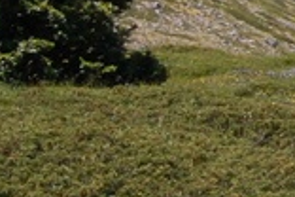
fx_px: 1278
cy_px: -133
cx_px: 660
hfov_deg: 11.4
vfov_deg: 8.5
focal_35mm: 156
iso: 1600
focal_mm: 18
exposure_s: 1/1000
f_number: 16
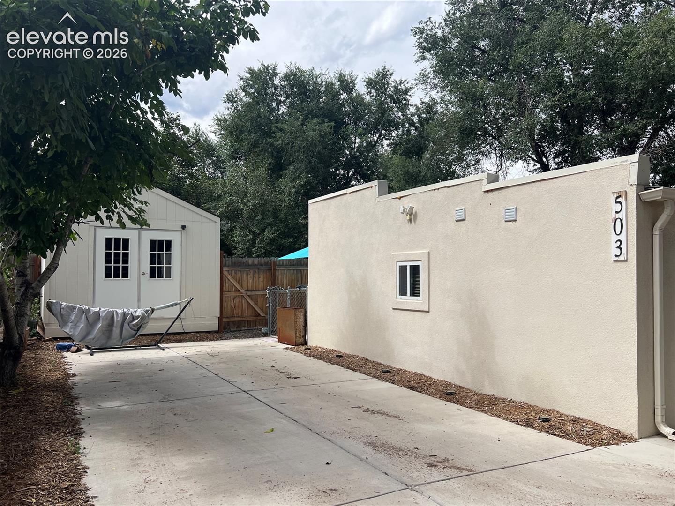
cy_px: 253
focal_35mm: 26
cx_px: 338
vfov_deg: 53.1
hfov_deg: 67.3
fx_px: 507
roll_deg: -0.1
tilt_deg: +3.0
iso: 50
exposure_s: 1/3460
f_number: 1.5
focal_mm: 5.7
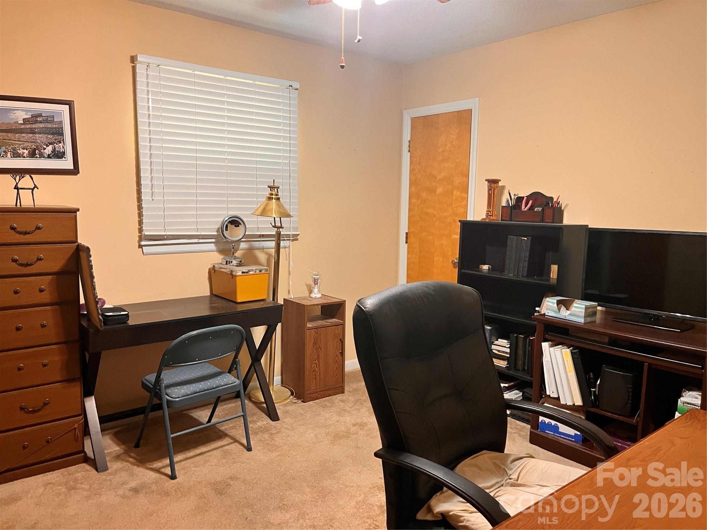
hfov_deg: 67.3
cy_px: 265
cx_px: 354
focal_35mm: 26
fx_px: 531
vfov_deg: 53.1
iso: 400
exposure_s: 1/60
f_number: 1.6
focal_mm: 5.1
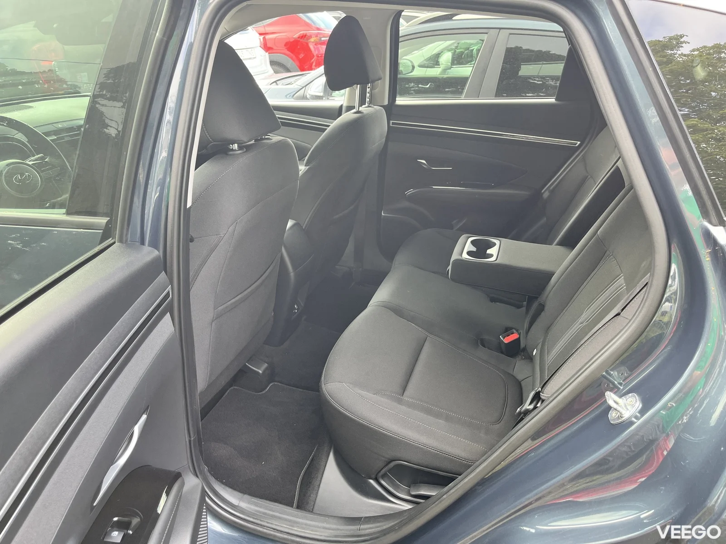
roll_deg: -0.4
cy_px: 272
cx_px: 363
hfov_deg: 67.3
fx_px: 545
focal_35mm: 26
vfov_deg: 53.1
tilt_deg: -24.9
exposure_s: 1/121
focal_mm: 5.1
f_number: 1.6
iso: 100
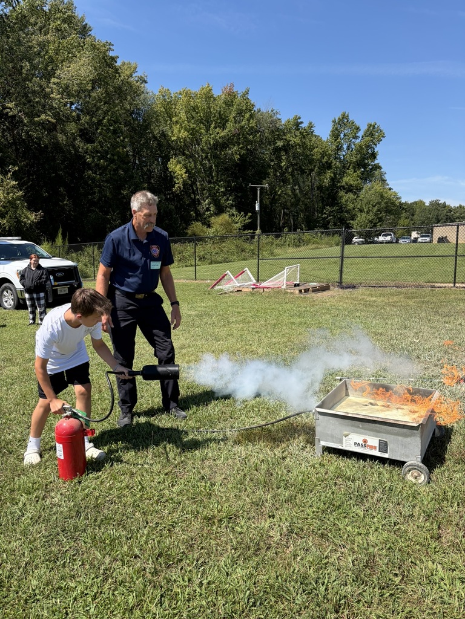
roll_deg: +1.2
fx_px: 466
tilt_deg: -7.6
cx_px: 232
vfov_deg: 67.3
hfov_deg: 53.1
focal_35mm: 26
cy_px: 310
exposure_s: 1/2012
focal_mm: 5.96
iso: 50
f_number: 1.6
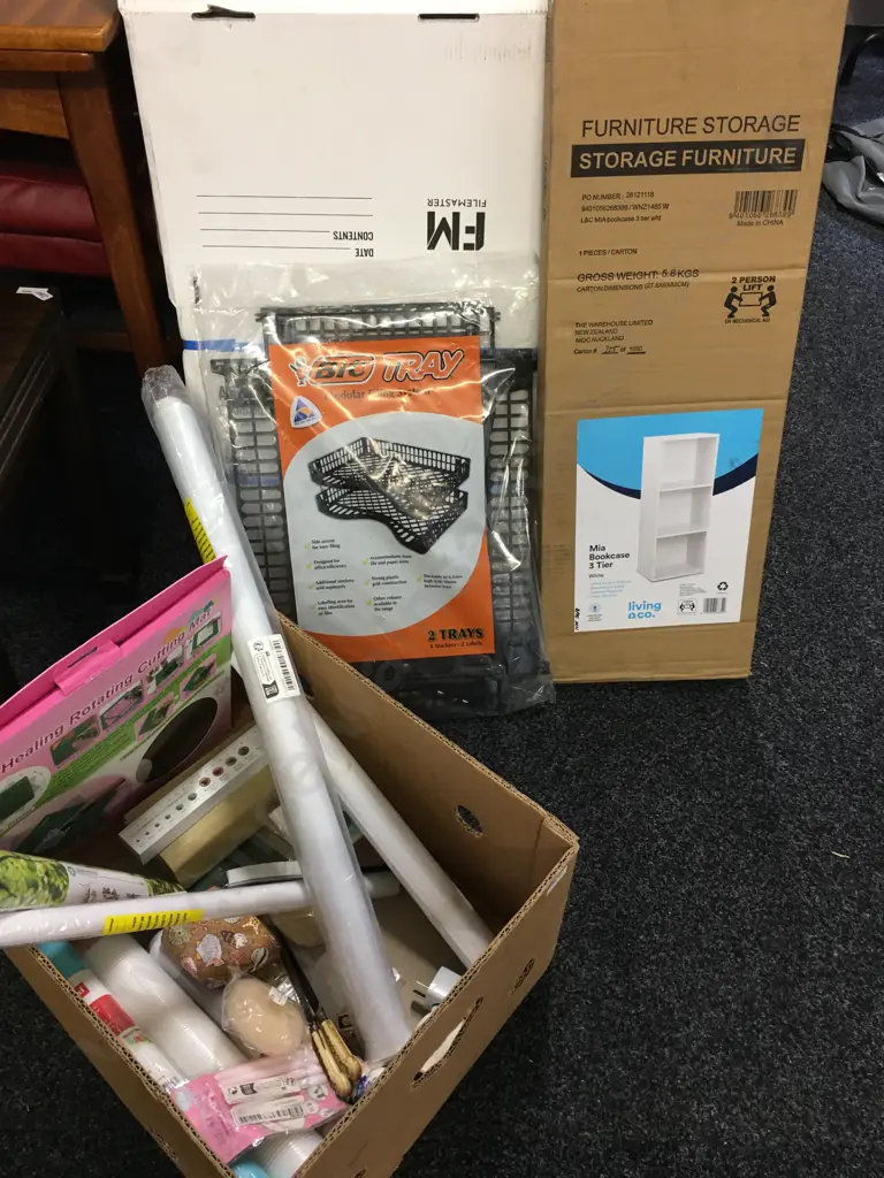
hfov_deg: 48.2
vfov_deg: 61.7
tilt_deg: -44.6
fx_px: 987
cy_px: 589
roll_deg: -3.6
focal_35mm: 29
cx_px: 442
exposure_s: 1/17
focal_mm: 4.15
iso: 64
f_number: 2.2
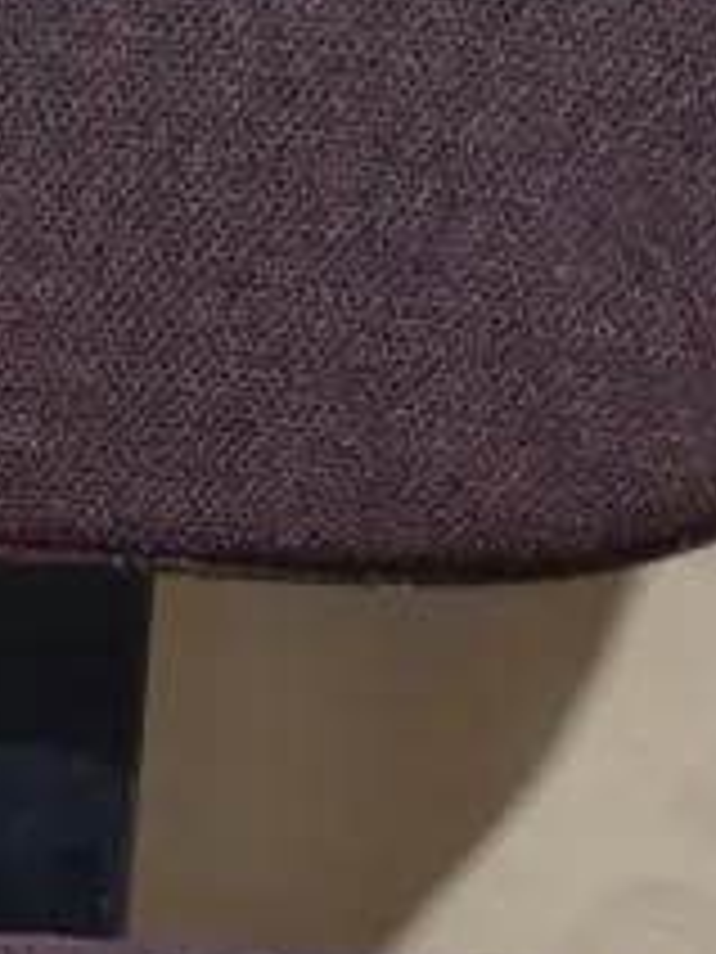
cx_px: 252
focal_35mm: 135
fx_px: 3723
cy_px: 1521
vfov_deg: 13.6
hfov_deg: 11.0
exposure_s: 1/125
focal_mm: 14
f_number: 3.5
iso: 1600
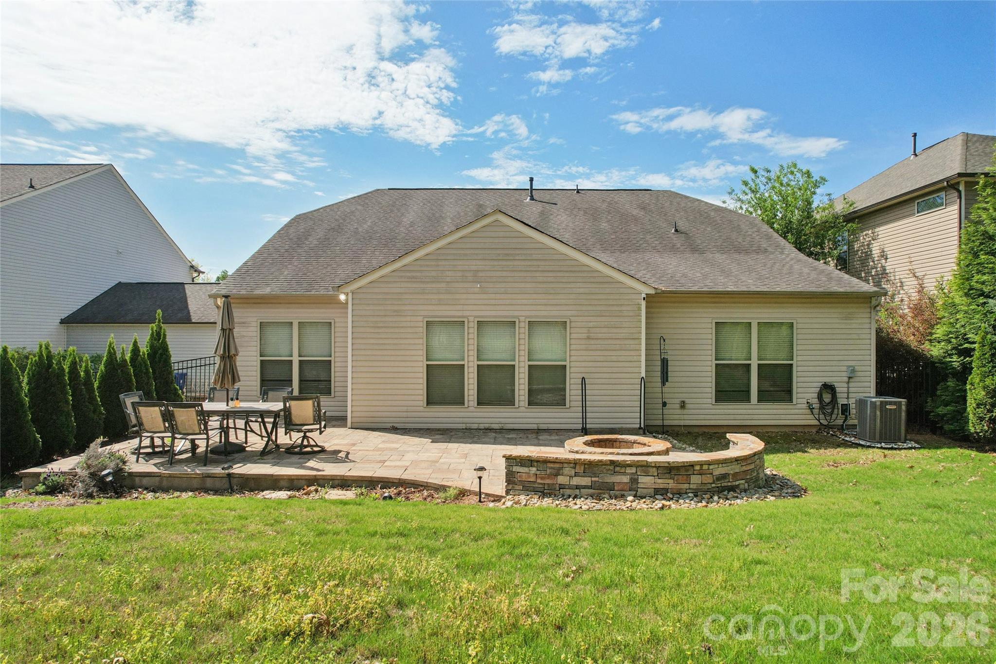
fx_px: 609
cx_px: 498
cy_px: 332
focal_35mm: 22
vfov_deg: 57.2
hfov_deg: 78.6
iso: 110
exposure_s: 1/400
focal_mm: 8.4
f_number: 2.8
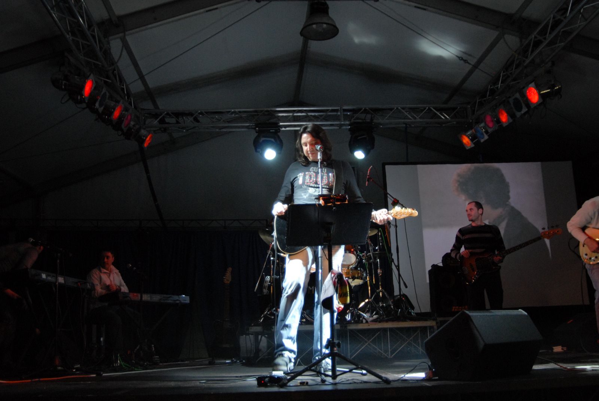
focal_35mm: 36
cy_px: 200
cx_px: 300
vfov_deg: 37.0
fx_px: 600
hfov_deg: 53.1
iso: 800
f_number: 3.5
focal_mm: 24
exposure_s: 1/40
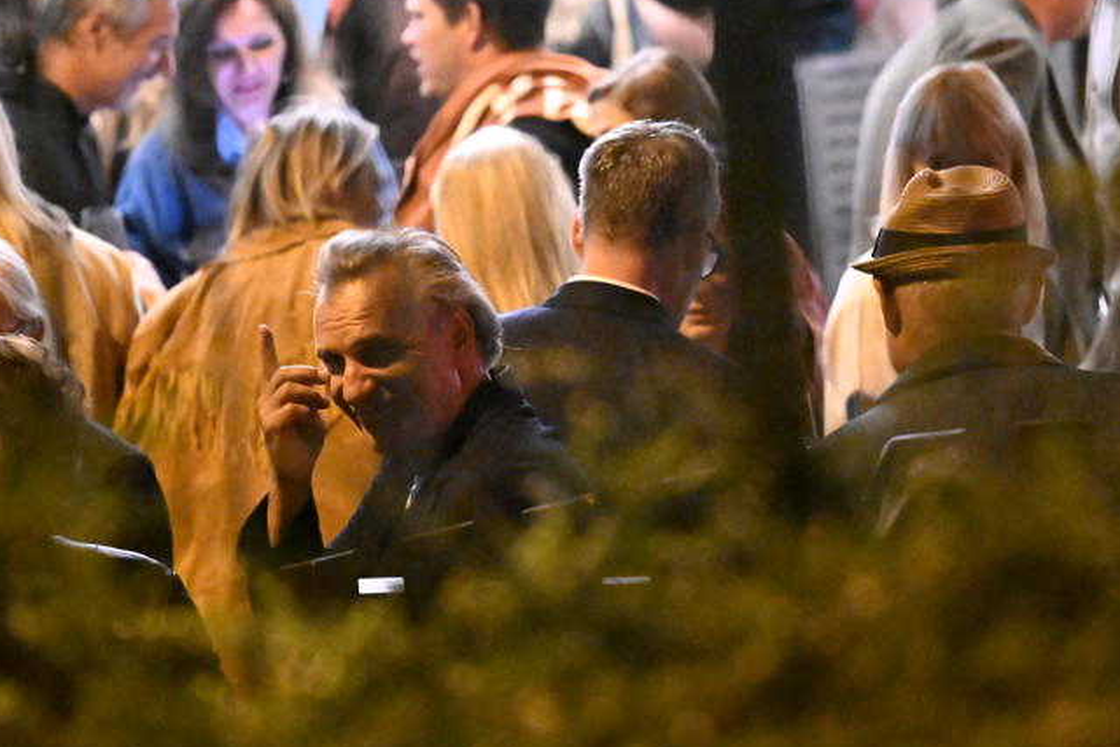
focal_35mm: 234
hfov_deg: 8.8
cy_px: 390
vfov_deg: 5.9
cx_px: 520
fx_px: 7281
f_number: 2.8
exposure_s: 1/125
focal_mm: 145
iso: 32000
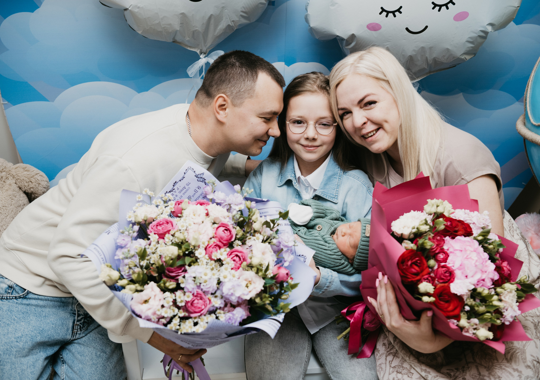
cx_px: 247
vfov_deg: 34.1
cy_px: 184
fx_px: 619
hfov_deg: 47.1
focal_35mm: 41
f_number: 4
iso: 200
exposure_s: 1/160
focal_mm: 38
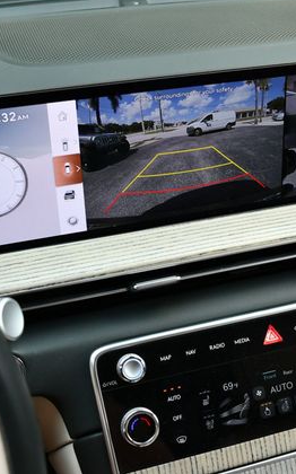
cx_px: 191
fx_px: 724
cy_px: 234
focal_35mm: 56
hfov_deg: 23.0
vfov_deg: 36.3
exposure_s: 1/250
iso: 450
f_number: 3.5
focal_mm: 18
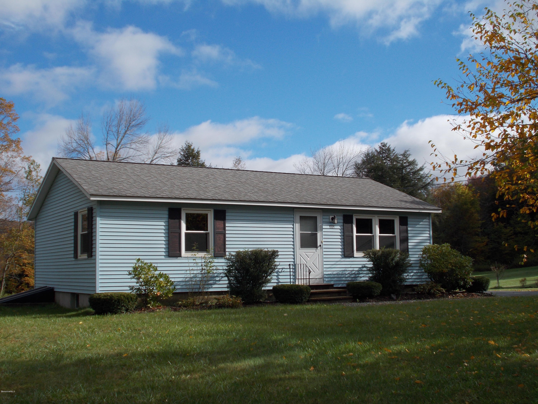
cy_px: 202
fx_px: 684
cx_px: 269
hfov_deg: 42.9
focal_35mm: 44
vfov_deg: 32.9
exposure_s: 1/125
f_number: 10.6
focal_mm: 7.9
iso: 80
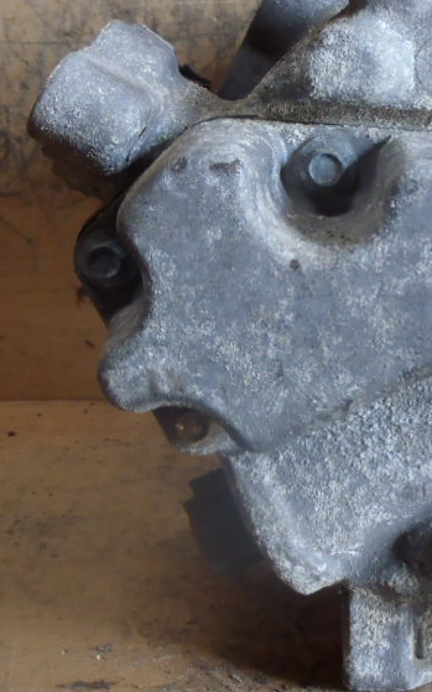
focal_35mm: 68
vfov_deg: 30.1
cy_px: 275
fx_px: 1282
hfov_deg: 18.7
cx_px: 413
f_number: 3.9
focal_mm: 5
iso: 200
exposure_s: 1/25
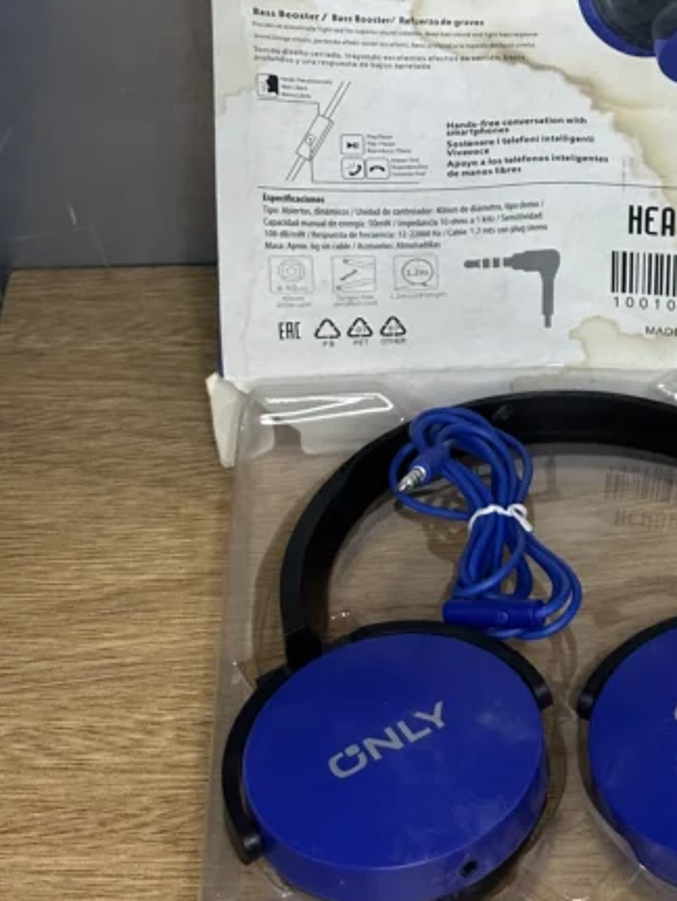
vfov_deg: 21.8
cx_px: 598
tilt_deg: -36.1
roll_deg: -1.3
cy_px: 207
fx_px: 2317
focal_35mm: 89
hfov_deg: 16.4
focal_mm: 6.86
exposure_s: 1/50
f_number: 1.78
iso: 250
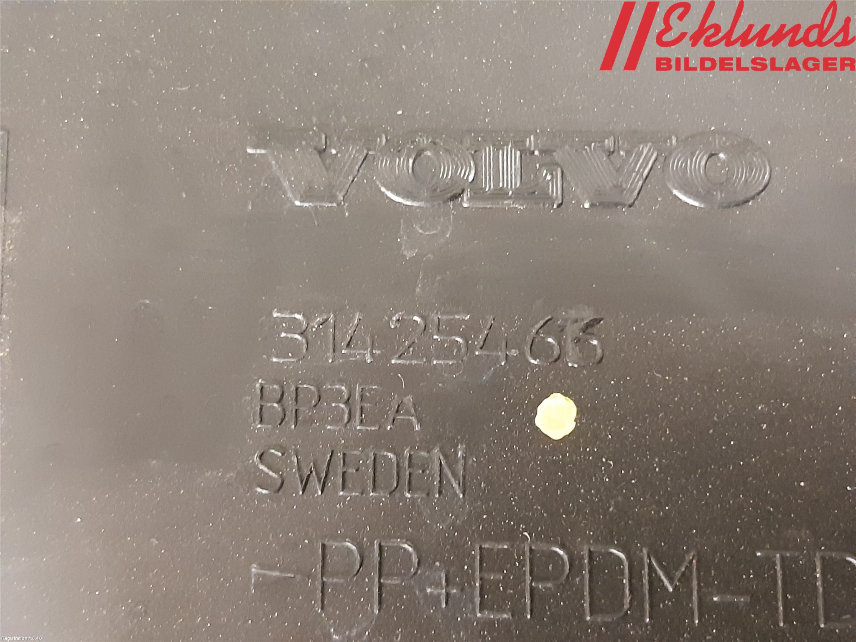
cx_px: 428
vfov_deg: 53.1
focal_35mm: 26
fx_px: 643
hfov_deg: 67.3
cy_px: 321
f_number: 1.7
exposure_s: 1/17
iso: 640
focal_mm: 3.93
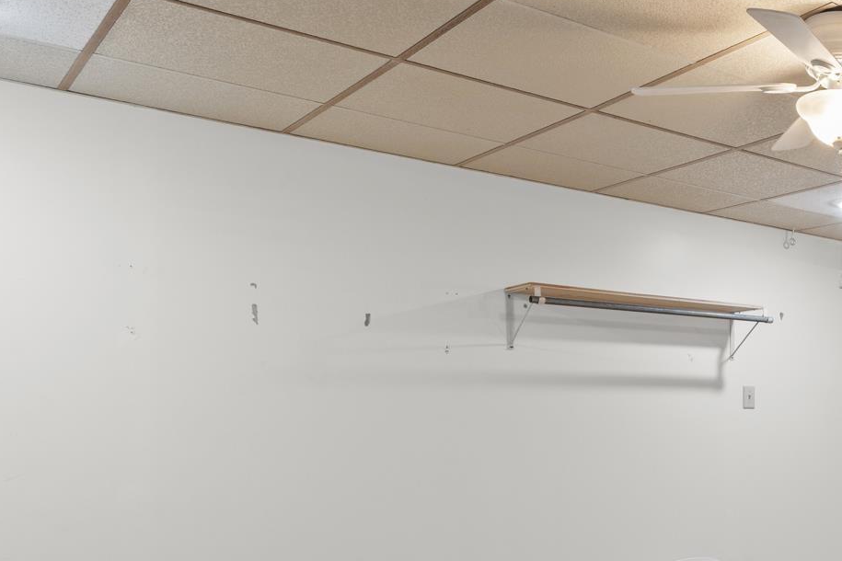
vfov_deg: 32.1
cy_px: 415
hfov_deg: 39.4
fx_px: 959
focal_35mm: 41
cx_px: 910
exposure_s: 1/1.25
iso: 160
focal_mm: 10
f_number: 9
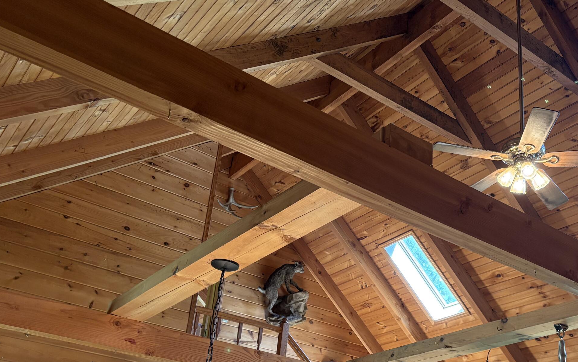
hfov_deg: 45.5
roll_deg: -3.0
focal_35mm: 43
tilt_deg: +23.1
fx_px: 677
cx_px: 385
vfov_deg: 29.5
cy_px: 257
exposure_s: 1/60
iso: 250
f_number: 1.6
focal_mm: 5.96
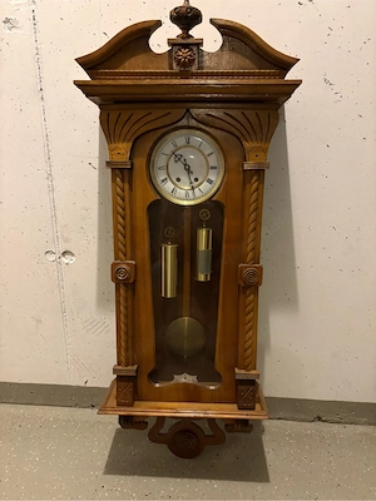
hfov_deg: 53.1
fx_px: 377
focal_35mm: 26
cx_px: 188
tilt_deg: -21.1
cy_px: 250
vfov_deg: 67.3
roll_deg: -2.2
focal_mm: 5.96
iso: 640
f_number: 1.6
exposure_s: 1/25
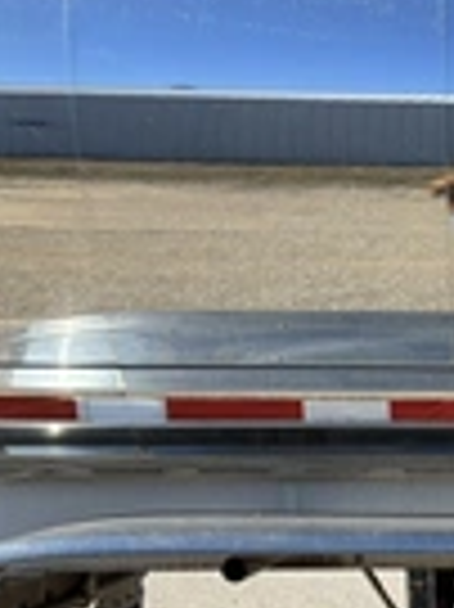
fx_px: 1349
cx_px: 674
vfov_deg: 24.0
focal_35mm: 77
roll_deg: +0.5
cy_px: 644
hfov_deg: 17.3
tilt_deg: -11.4
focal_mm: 5.96
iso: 50
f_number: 1.6
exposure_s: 1/2288
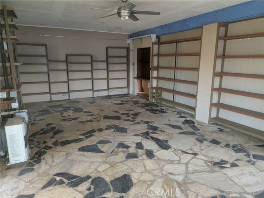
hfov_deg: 71.6
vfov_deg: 56.9
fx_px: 183
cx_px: 132
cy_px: 99
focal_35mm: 24
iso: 1616
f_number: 1.85
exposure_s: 1/421
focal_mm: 6.81
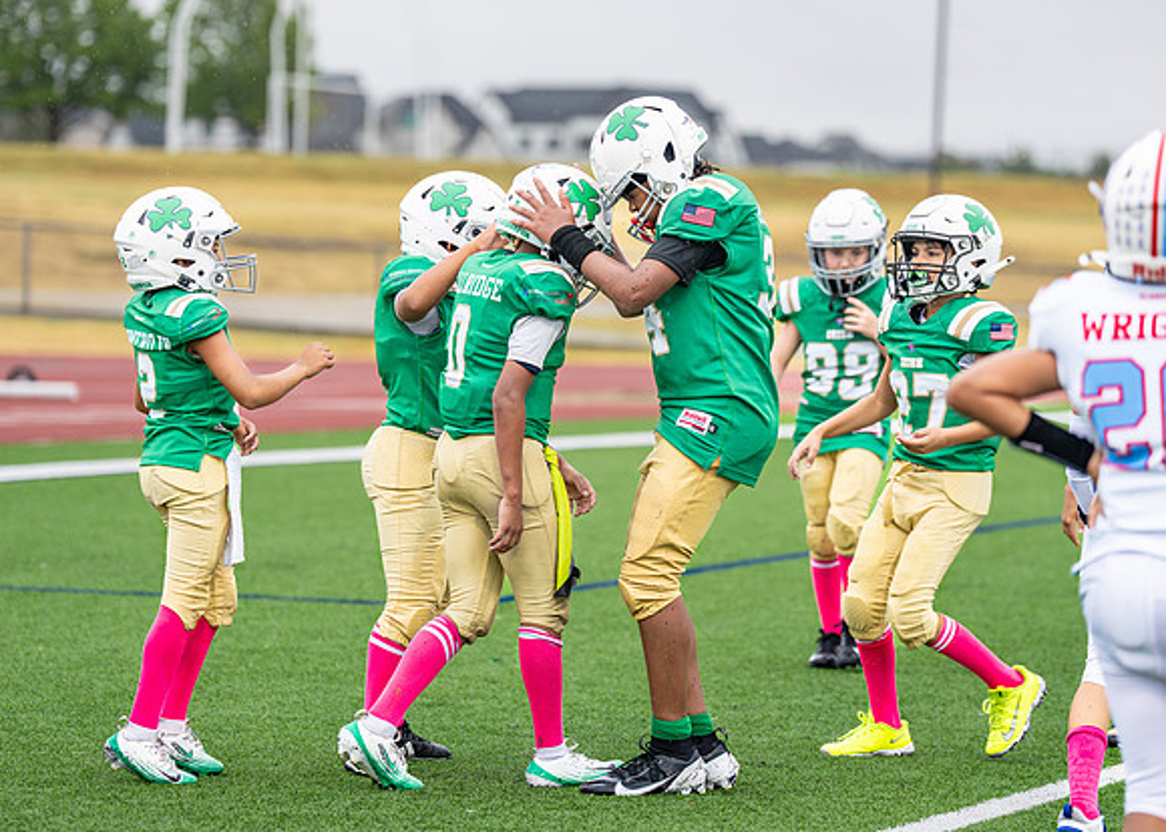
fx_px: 5740
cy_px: 392
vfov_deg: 8.3
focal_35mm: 173
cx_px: 526
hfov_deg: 11.6
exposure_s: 1/1000
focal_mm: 135
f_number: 2.8
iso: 400
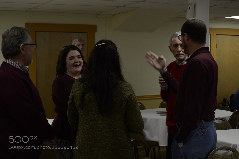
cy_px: 80
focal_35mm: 66
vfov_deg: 20.6
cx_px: 120
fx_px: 438
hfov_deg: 30.5
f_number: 5.3
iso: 100
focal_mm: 44
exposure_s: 1/25
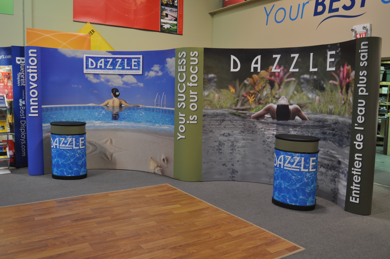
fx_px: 325
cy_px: 130
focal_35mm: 30
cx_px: 195
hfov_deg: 62.0
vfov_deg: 43.5
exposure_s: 1/25
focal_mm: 20
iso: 320
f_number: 3.5
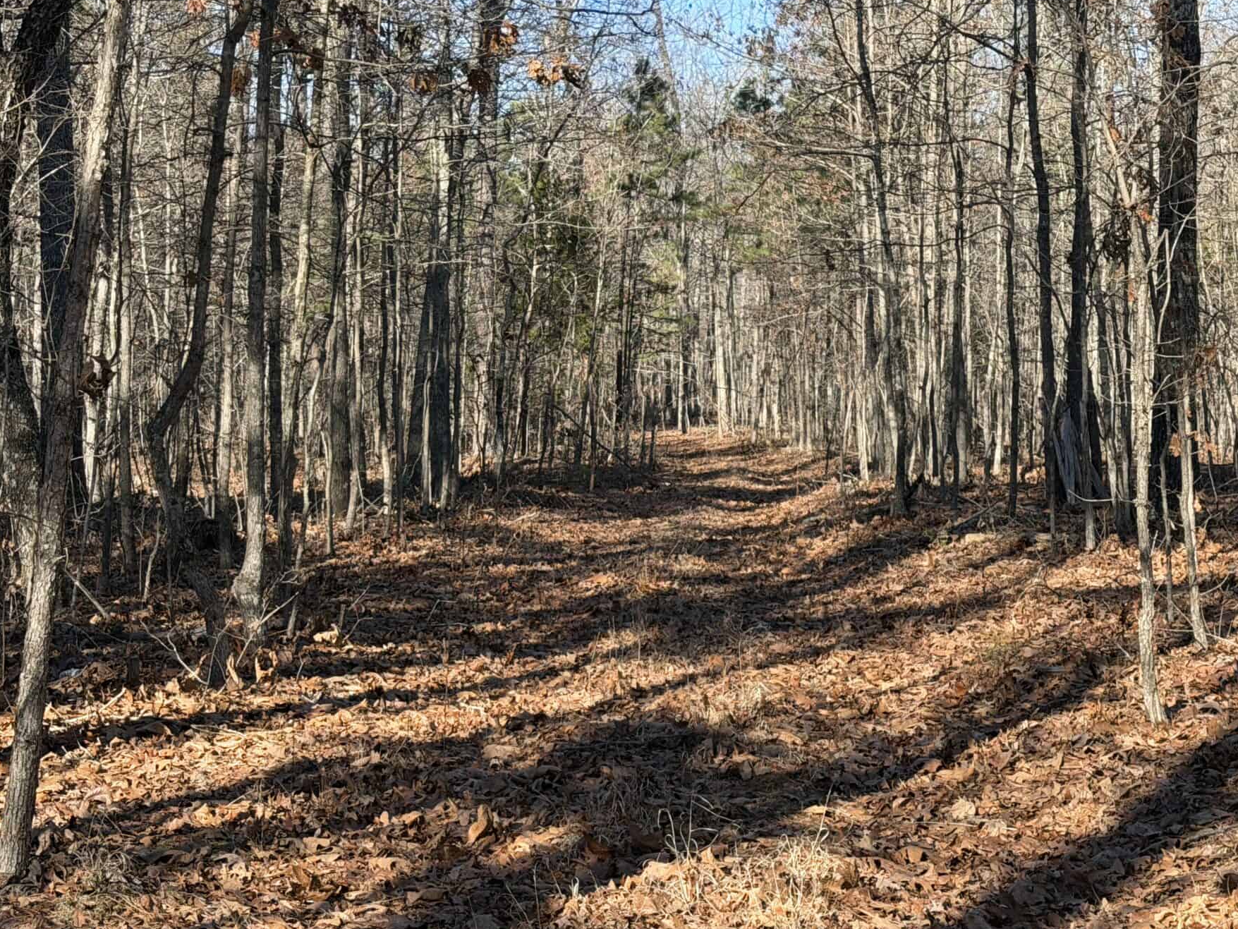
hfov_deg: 27.8
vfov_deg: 21.0
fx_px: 2504
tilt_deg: -1.7
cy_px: 396
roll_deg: +0.4
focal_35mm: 70
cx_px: 585
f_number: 1.78
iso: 100
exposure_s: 1/1608
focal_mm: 6.76
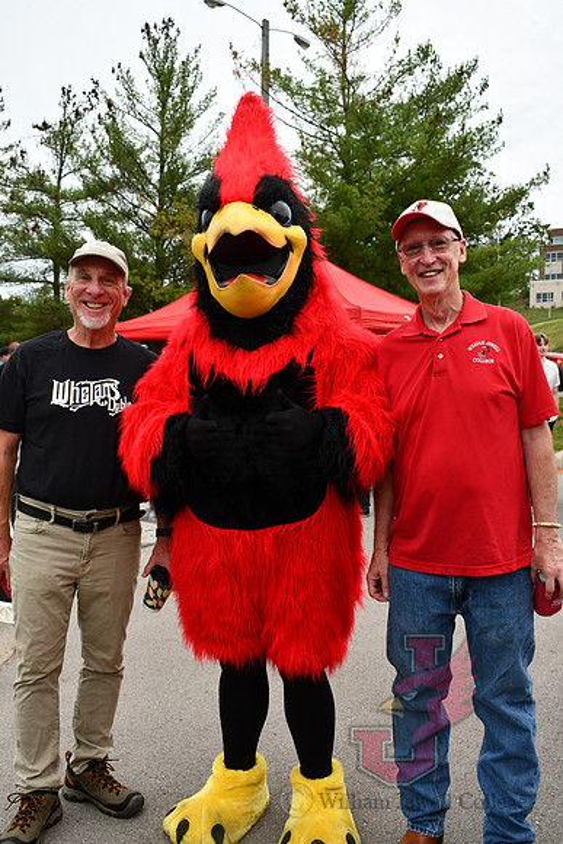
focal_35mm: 36
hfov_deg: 36.9
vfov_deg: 53.1
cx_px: 282
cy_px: 422
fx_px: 844
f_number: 5.6
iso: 400
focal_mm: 24
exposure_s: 1/250
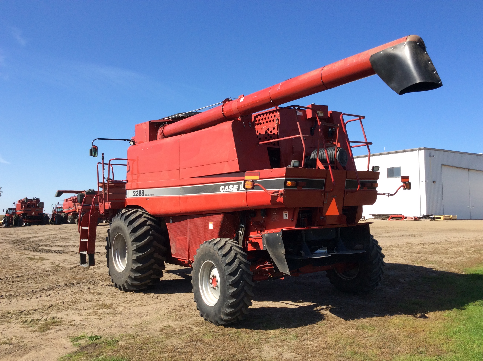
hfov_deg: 56.9
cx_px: 242
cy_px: 180
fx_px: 446
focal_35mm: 32
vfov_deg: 44.1
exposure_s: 1/1059
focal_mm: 3.3
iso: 32
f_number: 2.4
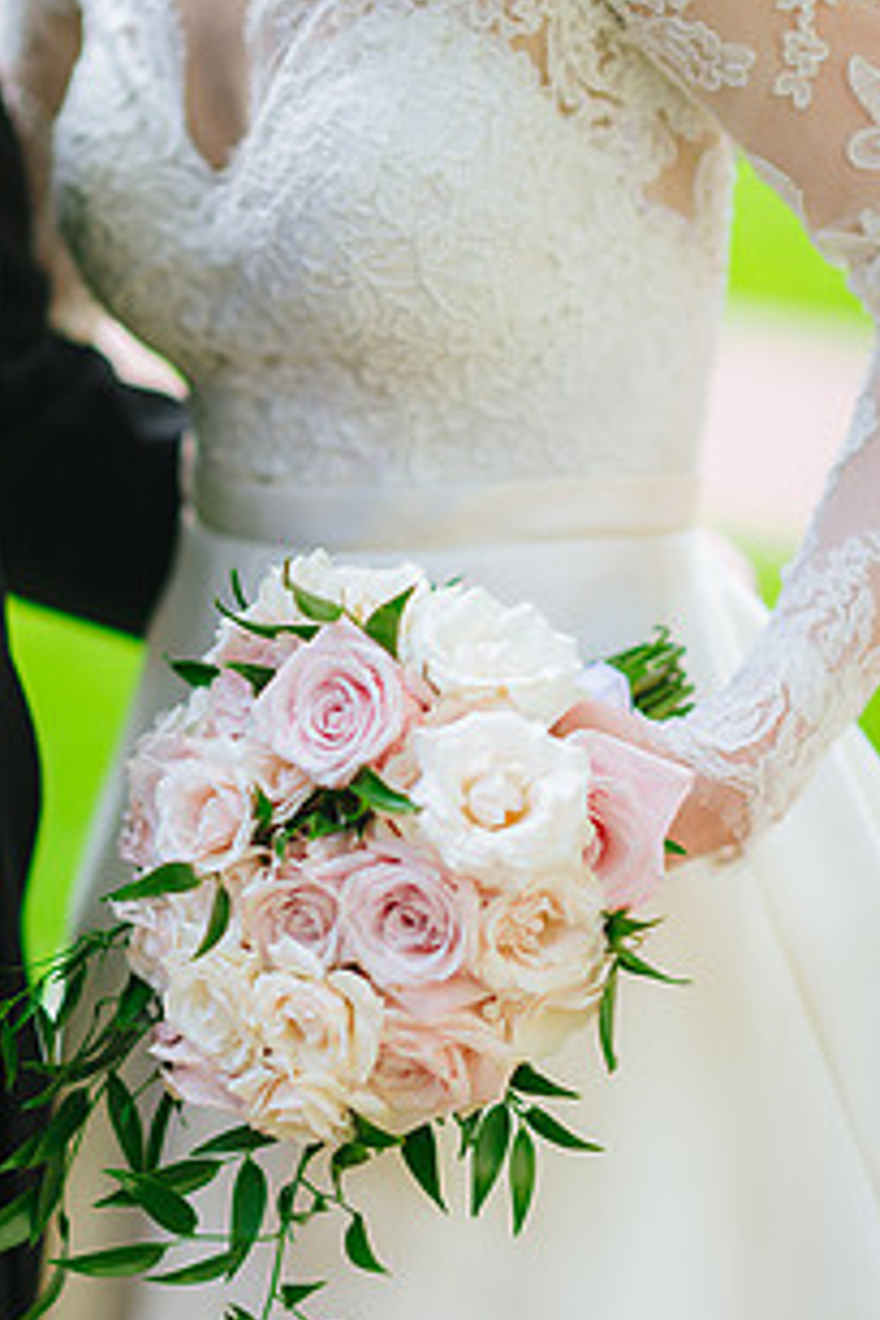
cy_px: 850
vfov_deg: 16.4
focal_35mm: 125
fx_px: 4583
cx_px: 298
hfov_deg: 11.0
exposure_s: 1/800
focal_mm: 85
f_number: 2
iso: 100
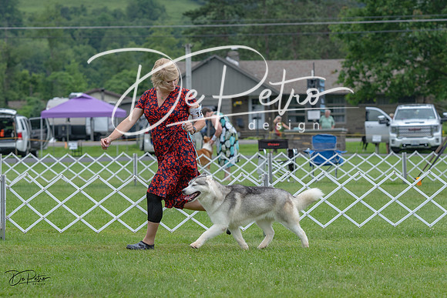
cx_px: 224
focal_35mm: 150
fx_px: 1863
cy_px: 149
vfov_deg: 9.2
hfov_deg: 13.7
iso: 400
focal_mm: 100
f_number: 4.5
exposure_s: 1/1250
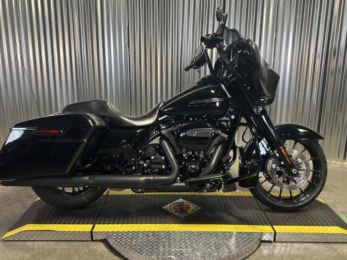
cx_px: 172
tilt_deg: -13.1
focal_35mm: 31
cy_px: 122
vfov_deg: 45.4
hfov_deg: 58.4
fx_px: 311
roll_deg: -0.8
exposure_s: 1/60
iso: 125
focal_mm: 5.7
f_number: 1.5
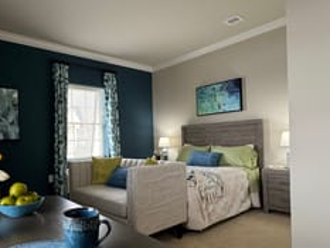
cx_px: 103
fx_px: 229
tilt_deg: -1.1
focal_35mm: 24
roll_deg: +1.7
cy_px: 143
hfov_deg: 69.0
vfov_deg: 56.6
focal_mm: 2.22
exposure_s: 1/60
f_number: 2.2
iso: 160
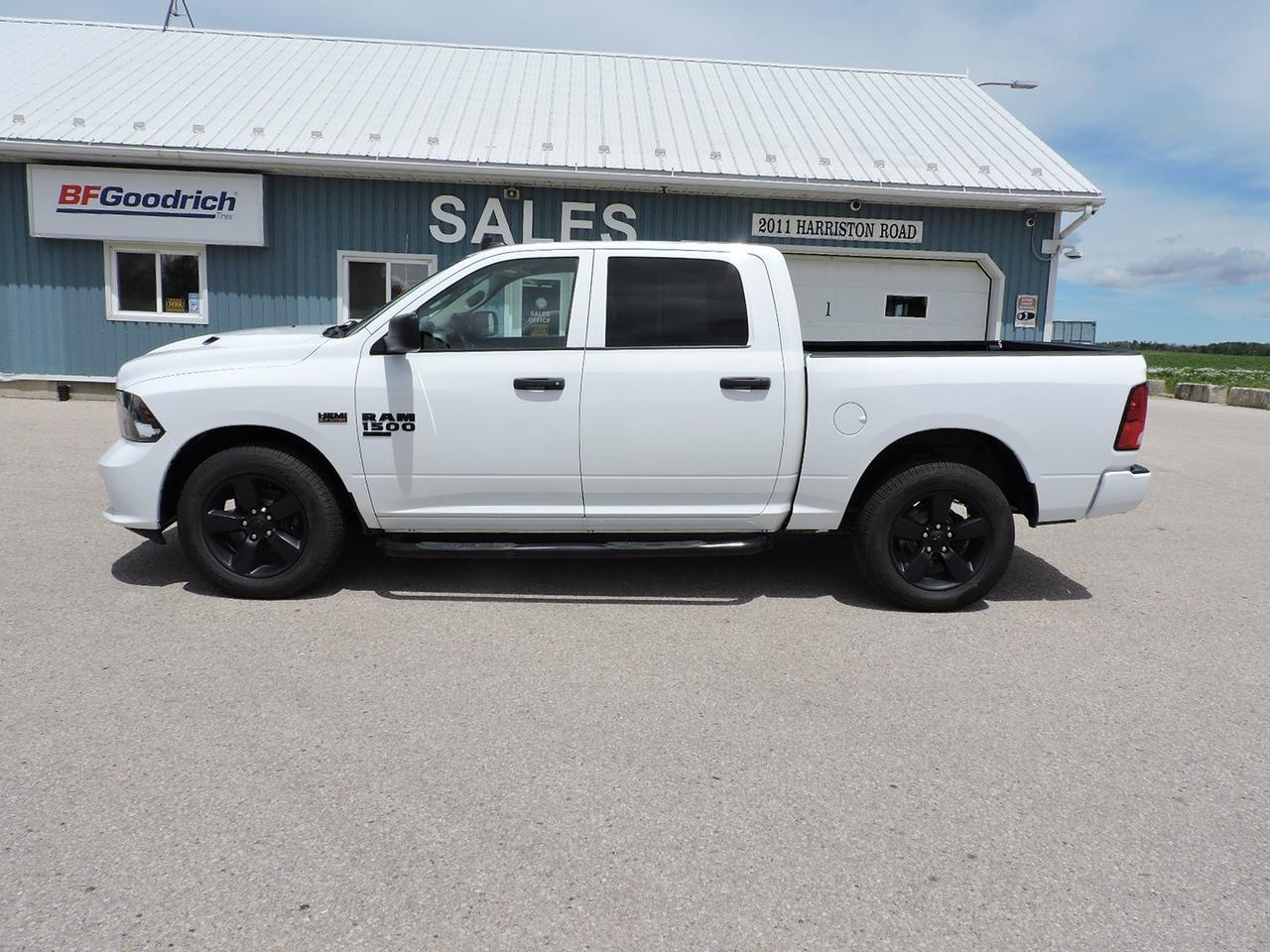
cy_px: 476
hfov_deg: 71.6
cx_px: 635
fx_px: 881
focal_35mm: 24
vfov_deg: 56.8
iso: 100
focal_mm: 4.3
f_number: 4.2
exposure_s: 1/1600
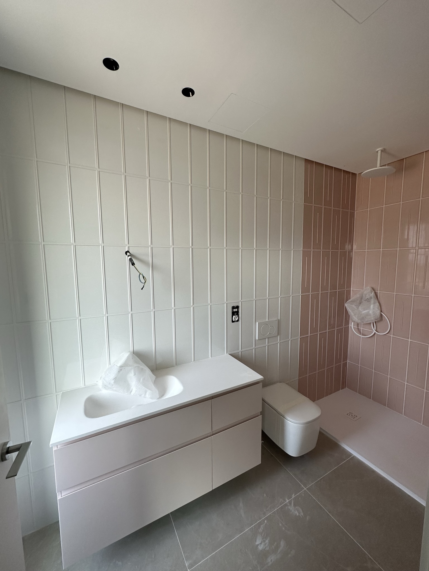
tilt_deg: -5.9
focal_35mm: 14
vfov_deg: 102.1
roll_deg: +0.8
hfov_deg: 85.7
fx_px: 231
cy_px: 286
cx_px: 214
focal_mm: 2.22
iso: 100
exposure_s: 1/99
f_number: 2.2
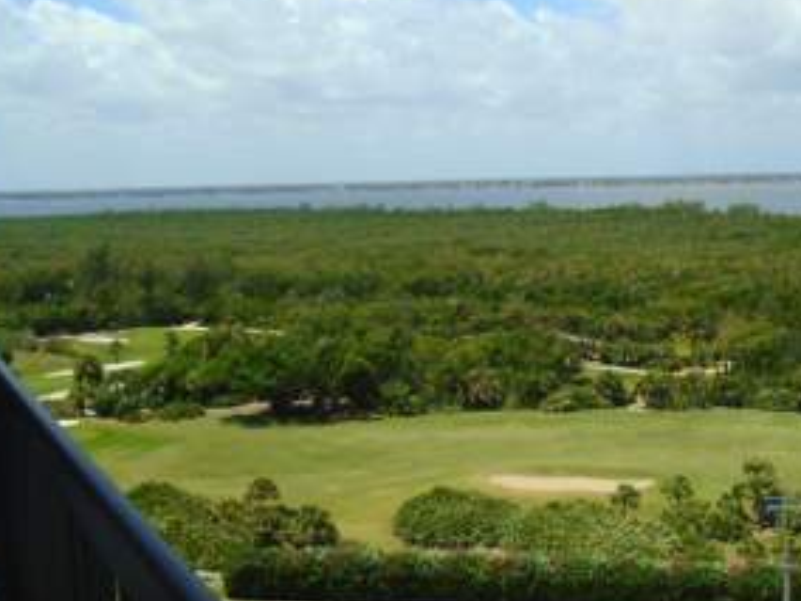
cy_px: 282
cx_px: 637
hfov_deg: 41.2
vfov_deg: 32.9
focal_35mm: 44
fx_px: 1018
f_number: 8
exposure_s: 1/200
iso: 100
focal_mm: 4.6
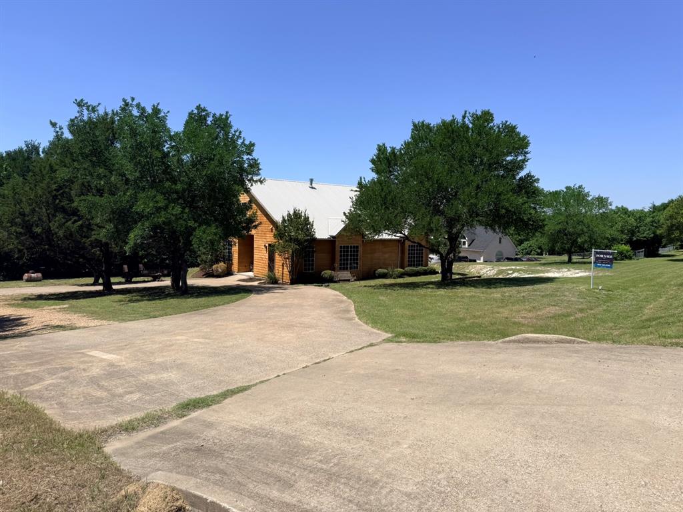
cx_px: 342
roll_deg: -0.9
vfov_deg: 56.8
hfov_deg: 71.6
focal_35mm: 24
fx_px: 474
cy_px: 256
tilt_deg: -1.5
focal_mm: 6.76
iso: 80
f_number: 1.78
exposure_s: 1/5319
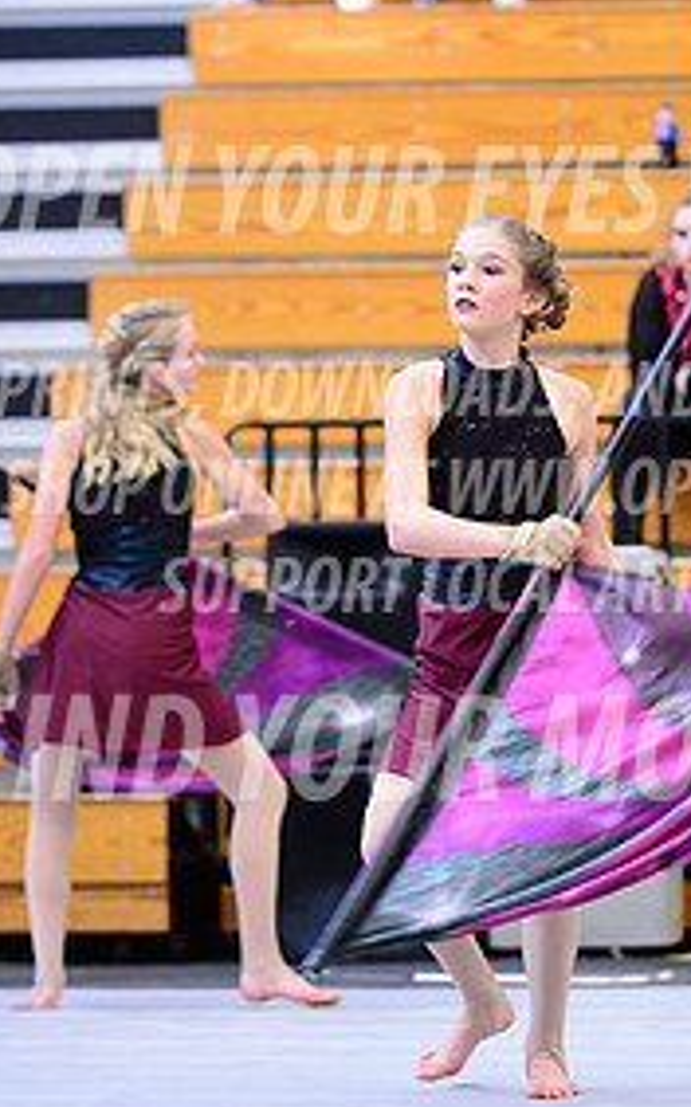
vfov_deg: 7.4
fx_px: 8566
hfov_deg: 4.6
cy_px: 479
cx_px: 493
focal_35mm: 284
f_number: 2.8
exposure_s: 1/320
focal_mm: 175
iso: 6400
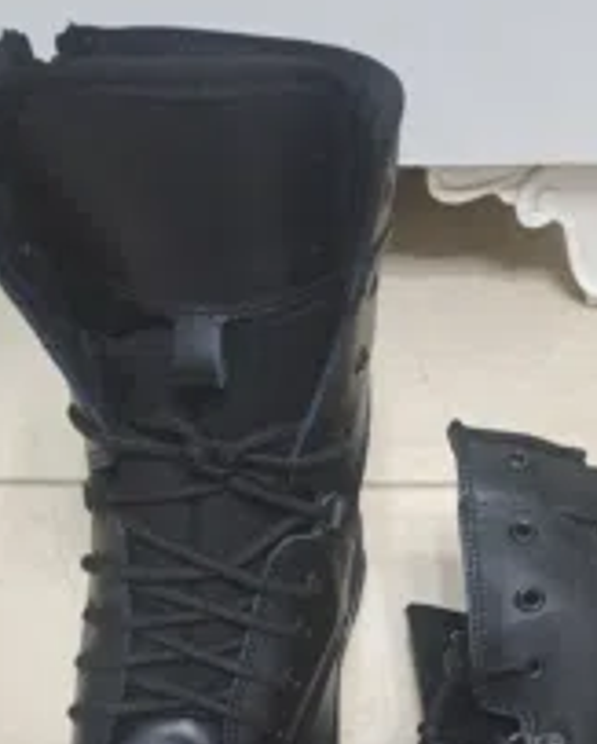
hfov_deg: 31.5
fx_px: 1058
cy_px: 638
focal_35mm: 48
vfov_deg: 36.8
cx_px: 348
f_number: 1.8
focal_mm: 4.65
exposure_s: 1/50
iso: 320
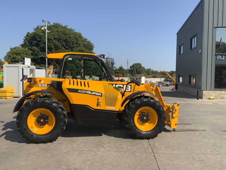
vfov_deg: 48.2
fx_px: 189
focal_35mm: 29
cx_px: 113
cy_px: 85
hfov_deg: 61.7
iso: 16
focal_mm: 3
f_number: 1.8
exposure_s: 1/2058
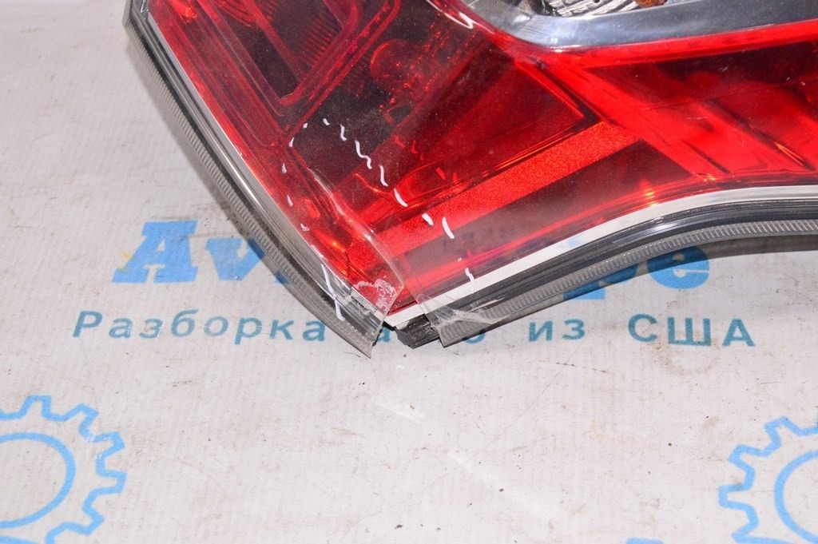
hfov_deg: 26.0
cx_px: 409
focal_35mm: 78
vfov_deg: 17.5
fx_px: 1771
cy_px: 272
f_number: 8
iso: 1600
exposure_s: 1/200
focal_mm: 52
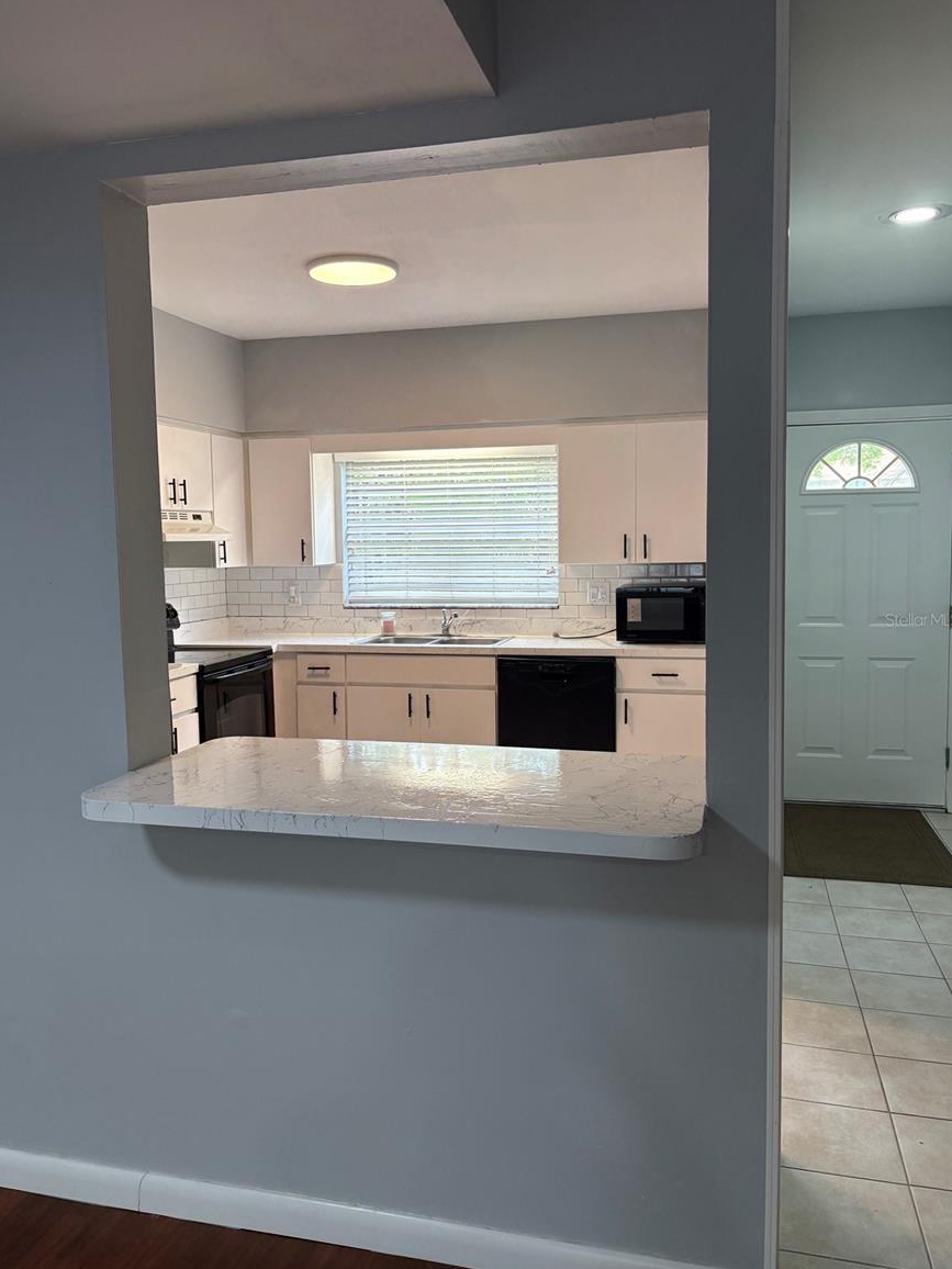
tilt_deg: -4.0
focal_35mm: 27
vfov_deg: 65.3
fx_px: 990
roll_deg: +0.6
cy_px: 619
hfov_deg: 51.4
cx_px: 469
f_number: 1.6
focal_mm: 5.96
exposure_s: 1/120
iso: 125
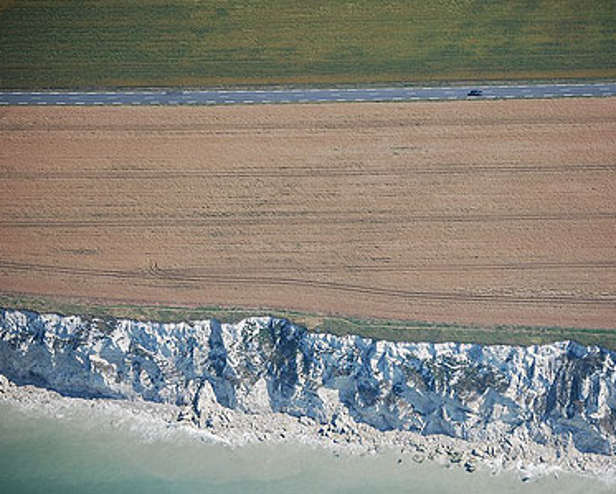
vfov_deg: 10.1
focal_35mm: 153
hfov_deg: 12.6
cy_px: 246
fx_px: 2792
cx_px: 350
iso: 110
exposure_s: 1/500
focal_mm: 90
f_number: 5.6
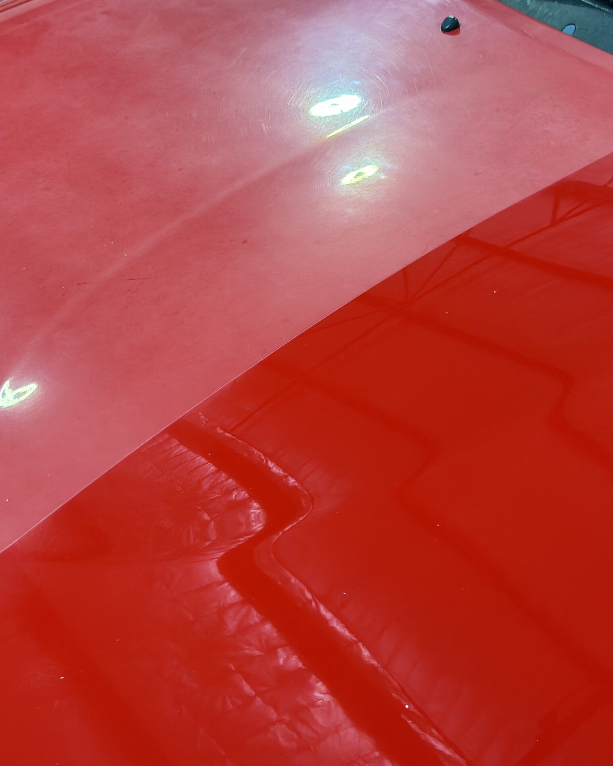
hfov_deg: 24.2
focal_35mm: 63
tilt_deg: -35.1
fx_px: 1429
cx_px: 319
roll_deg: +1.4
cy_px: 384
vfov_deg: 30.0
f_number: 1.78
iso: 125
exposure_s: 1/87
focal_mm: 6.86
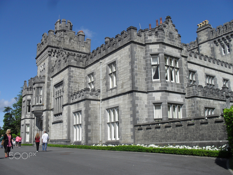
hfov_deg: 52.6
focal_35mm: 35
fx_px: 236
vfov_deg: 40.7
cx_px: 116
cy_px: 88
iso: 100
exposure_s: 1/350
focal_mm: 6.3
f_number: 8.4
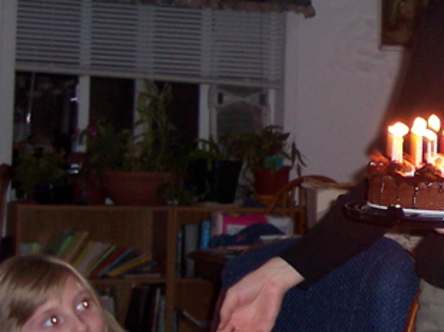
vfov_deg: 11.2
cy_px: 39
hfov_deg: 14.4
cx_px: 592
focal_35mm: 131
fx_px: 1679
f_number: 2.8
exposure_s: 1/30
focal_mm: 8
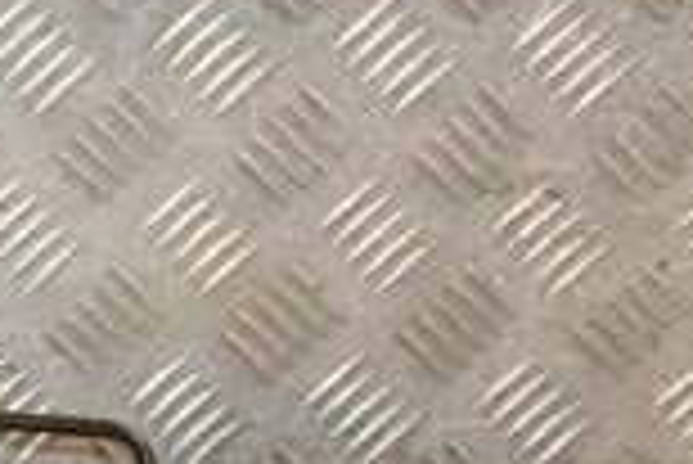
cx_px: -410
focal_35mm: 234
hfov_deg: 8.6
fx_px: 4509
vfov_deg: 5.9
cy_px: 478
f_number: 6.3
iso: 800
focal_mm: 40
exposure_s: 1/200
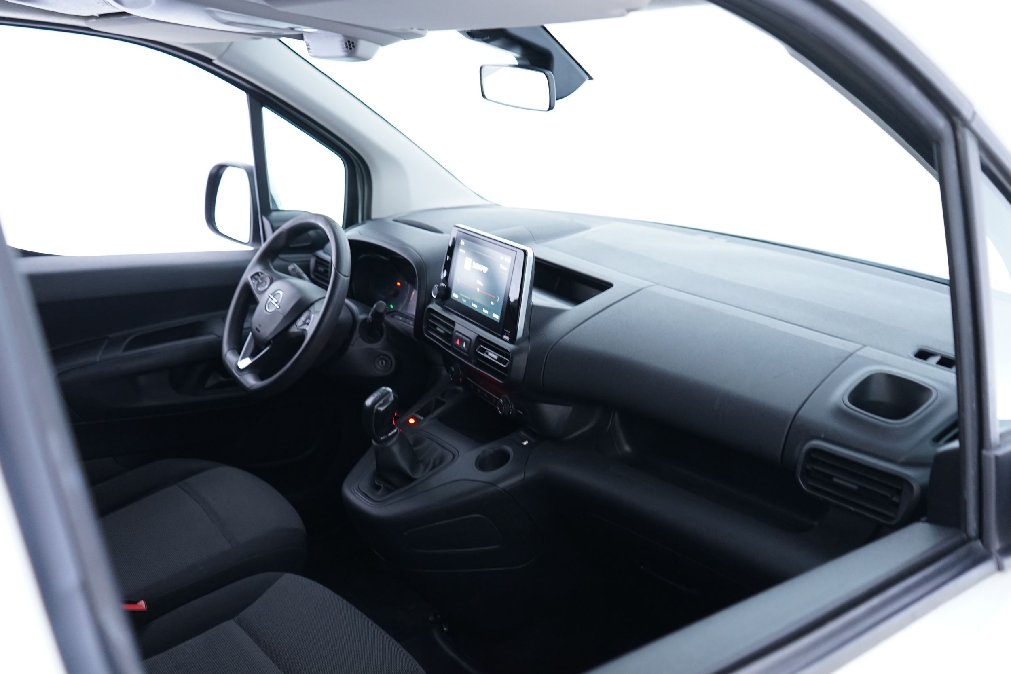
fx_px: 814
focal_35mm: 29
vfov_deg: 45.0
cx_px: 506
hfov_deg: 63.7
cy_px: 337
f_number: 3.5
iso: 1250
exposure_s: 1/13
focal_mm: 29
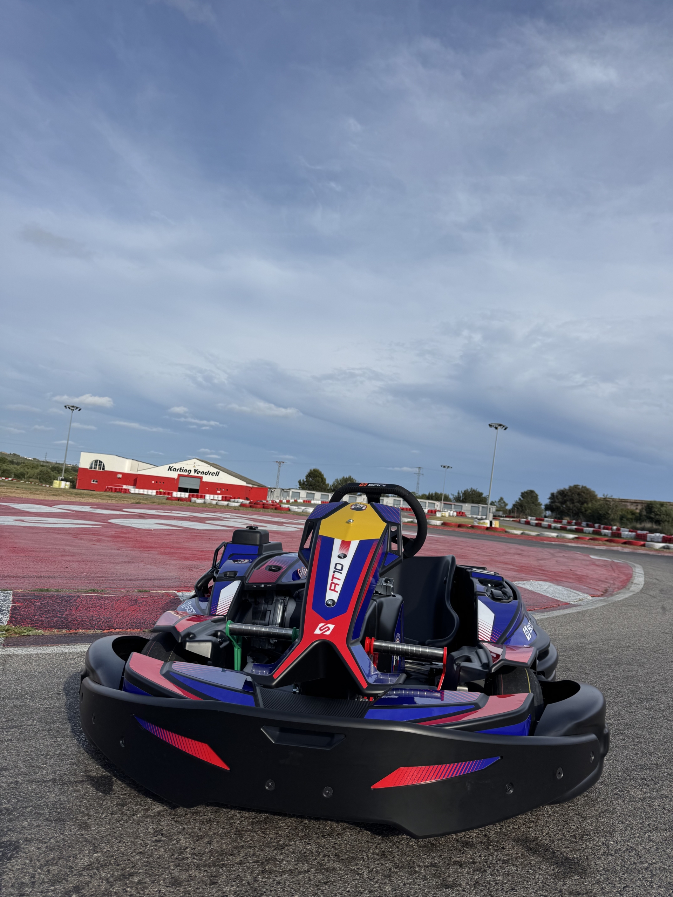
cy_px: 448
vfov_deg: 71.6
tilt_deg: +4.6
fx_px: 622
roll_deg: -5.8
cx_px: 336
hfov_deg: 56.8
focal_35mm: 24
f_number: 1.78
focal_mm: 6.76
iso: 80
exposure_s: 1/6410
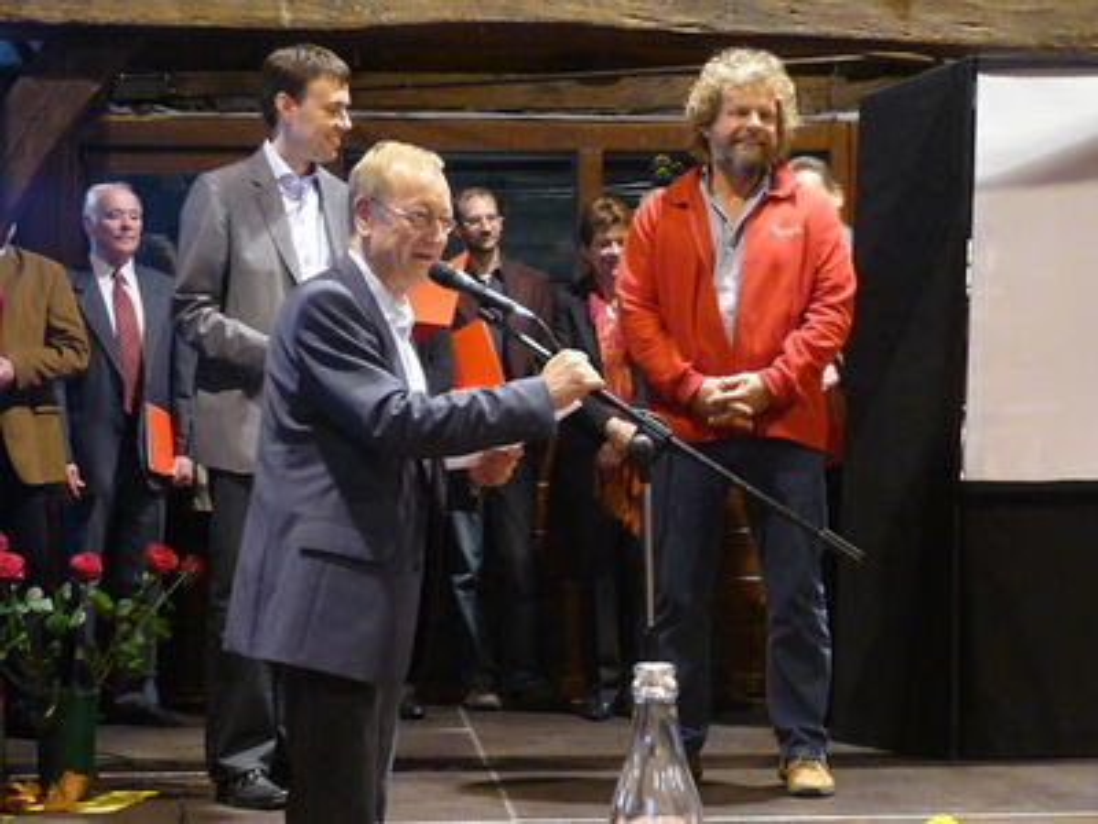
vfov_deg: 21.9
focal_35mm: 67
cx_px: 549
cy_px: 412
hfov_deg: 29.0
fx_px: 2125
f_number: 3.9
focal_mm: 11.1
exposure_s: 1/13
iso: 800
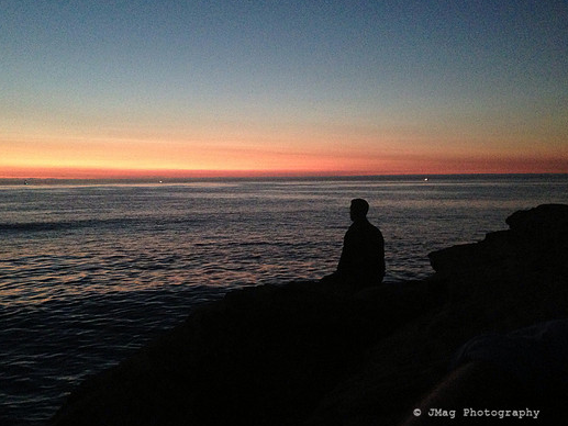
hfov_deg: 50.1
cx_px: 256
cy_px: 206
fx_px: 607
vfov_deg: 38.7
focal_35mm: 37
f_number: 2.4
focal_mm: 4.13
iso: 500
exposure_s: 1/15
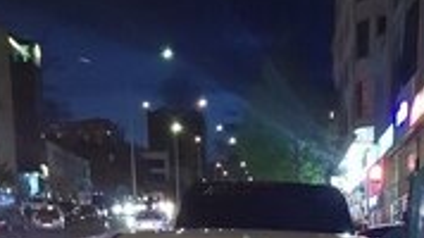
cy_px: 538
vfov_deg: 12.6
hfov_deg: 26.8
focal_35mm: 79
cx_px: 257
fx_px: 888
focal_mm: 4.2
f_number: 1.7
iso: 500
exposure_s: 1/10
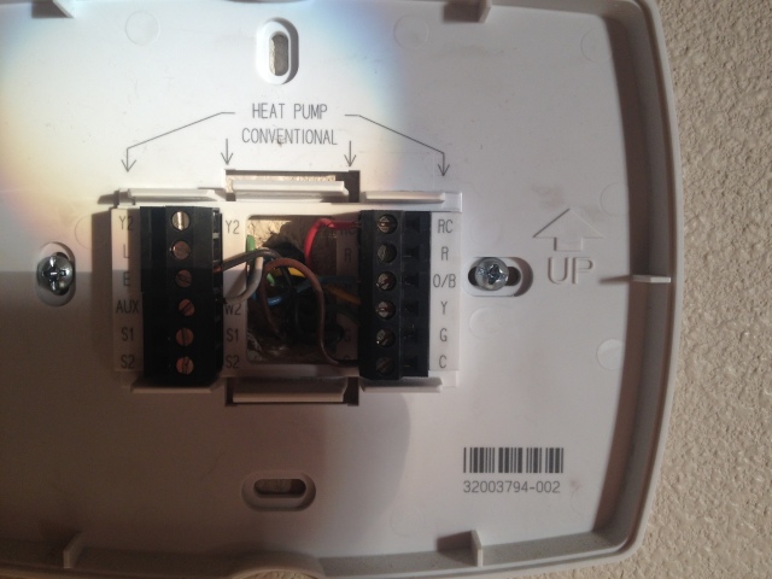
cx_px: 386
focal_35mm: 35
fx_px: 781
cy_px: 290
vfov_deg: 40.7
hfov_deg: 52.6
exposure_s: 1/40
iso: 64
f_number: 2.4
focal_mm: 4.28
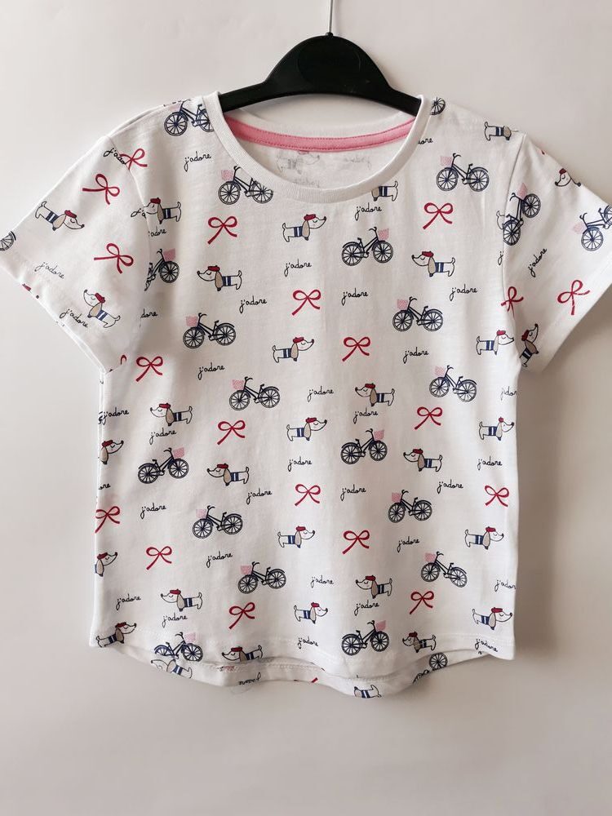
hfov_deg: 51.4
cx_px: 306
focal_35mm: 27
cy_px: 408
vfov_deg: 65.3
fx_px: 636
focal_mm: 3.71
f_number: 1.7
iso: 50
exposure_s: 1/33
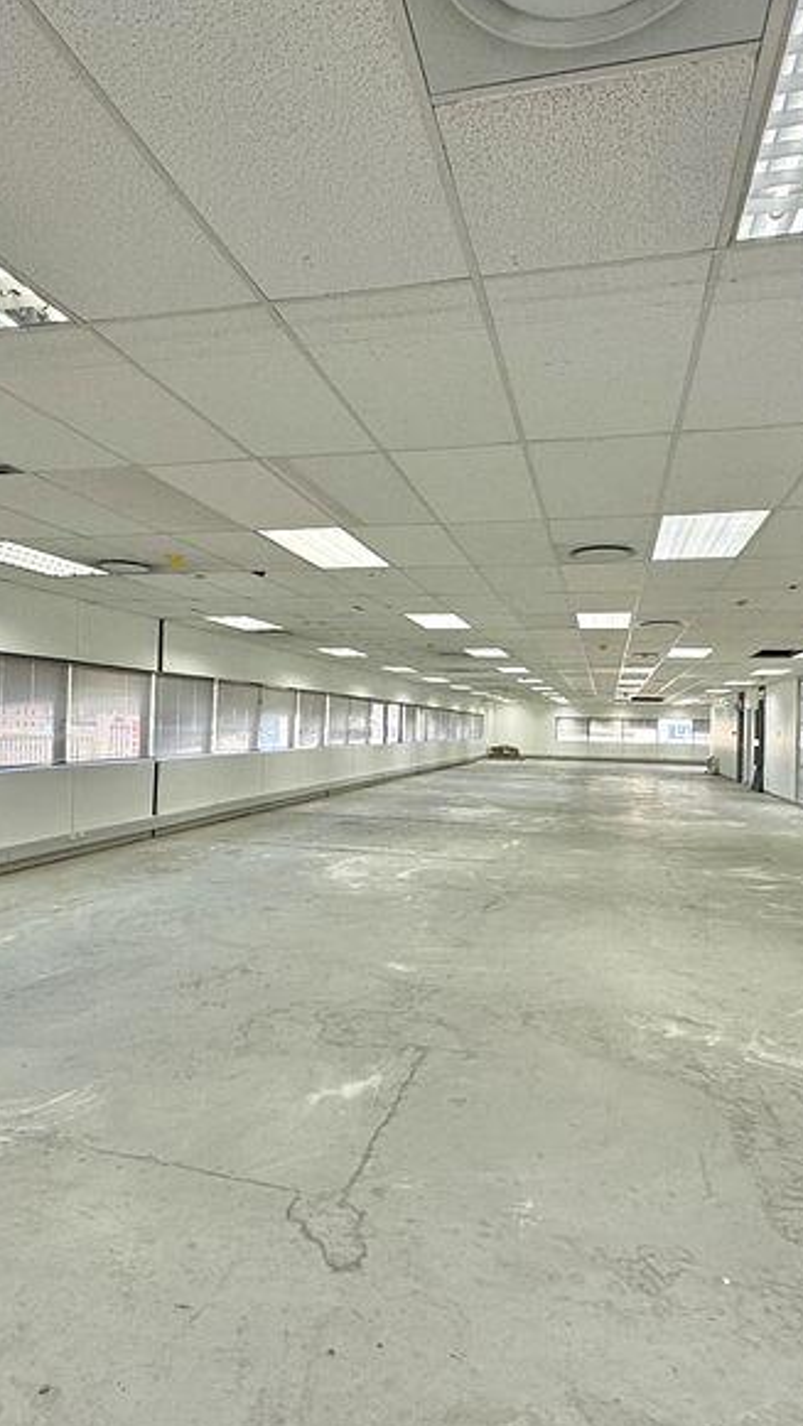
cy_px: 724
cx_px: 408
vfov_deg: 83.8
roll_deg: -1.5
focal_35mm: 21
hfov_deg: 53.6
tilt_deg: +0.2
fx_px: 795
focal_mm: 2.22
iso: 100
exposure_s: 1/100
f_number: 2.2
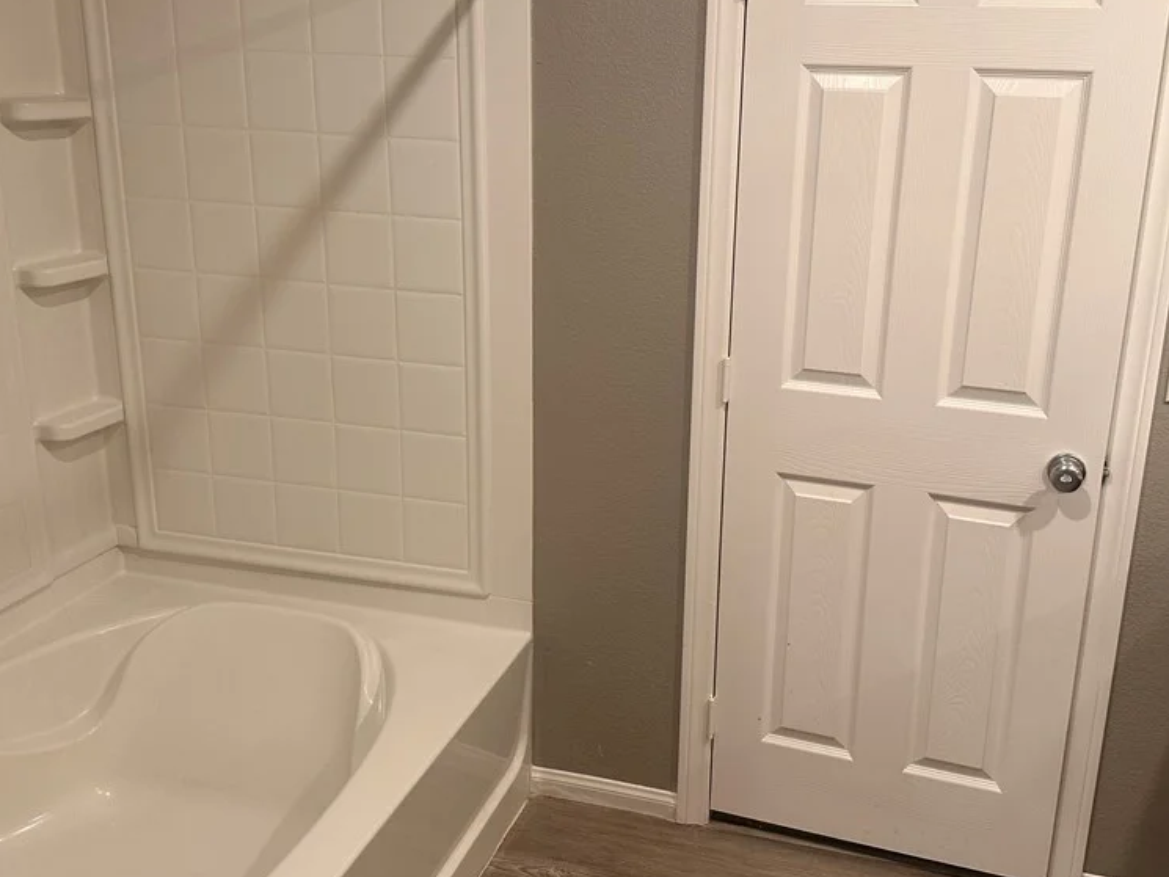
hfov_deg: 55.1
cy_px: 392
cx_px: 668
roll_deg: -1.3
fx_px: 1115
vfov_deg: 42.9
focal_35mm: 33
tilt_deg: -15.2
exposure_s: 1/60
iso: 160
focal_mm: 6.86
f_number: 1.78
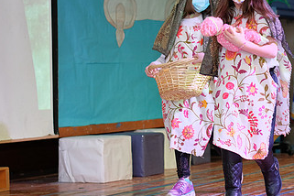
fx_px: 1241
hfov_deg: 13.5
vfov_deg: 9.0
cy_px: 42
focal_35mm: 152
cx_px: 216
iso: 800
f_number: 2.2
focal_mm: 56
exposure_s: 1/180
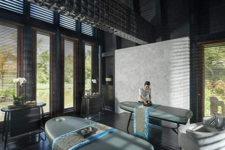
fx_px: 117
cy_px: 75
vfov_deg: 65.4
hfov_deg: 87.8
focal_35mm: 19
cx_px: 112
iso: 100
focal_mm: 18.7
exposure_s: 1/20
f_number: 8
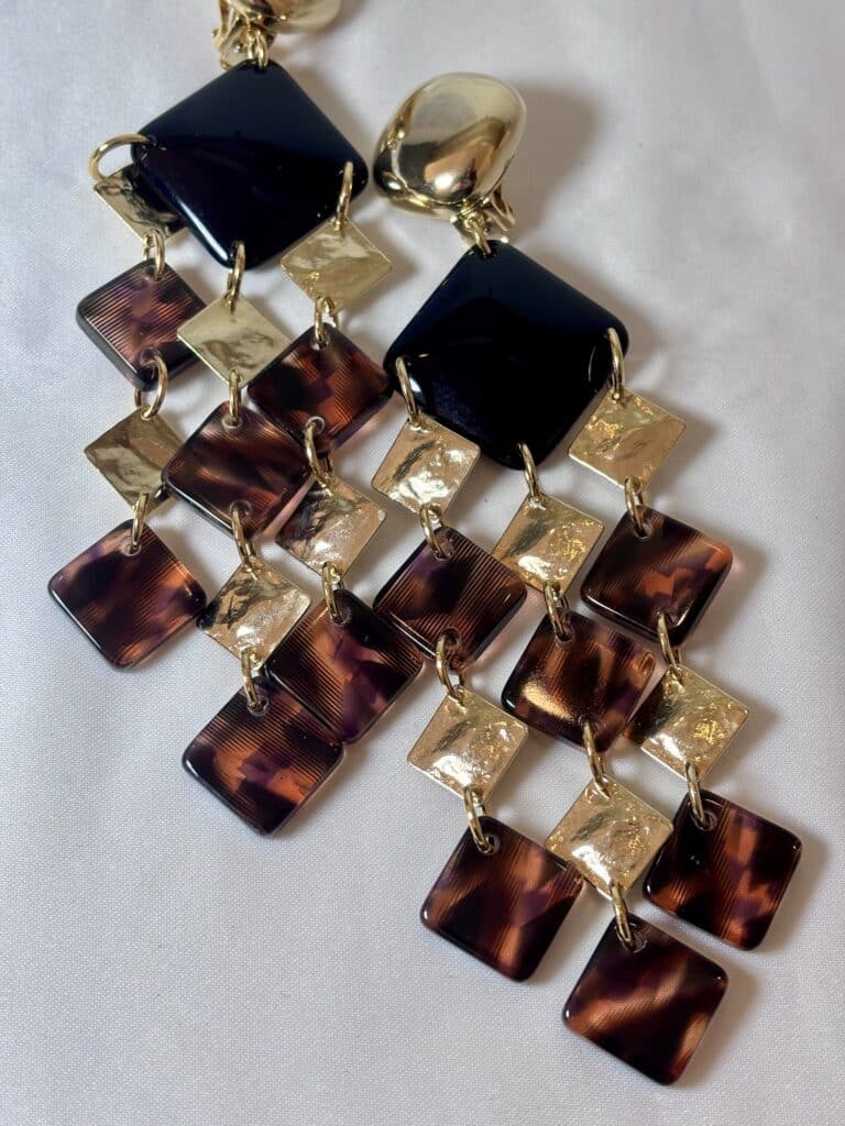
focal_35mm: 52
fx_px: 1692
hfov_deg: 28.0
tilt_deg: -65.8
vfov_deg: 36.8
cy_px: 563
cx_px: 422
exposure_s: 1/100
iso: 40
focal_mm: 5.96
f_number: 1.6
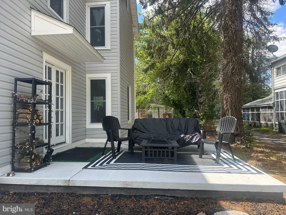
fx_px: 198
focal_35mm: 24
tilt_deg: +1.7
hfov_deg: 71.6
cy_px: 108
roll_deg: +0.6
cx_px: 143
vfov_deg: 56.8
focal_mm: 6.86
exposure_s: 1/989
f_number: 1.78
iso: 80
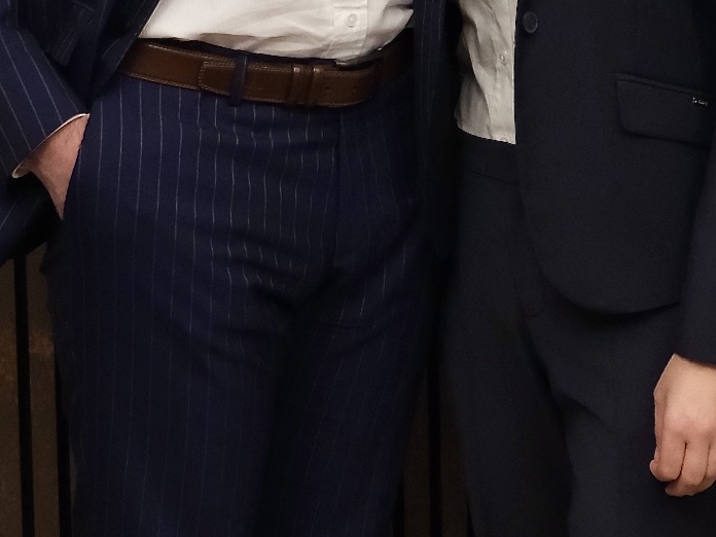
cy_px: -57
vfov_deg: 15.2
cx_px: 619
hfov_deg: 20.3
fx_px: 1965
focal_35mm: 95
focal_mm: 19.2
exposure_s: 1/100
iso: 4000
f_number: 4
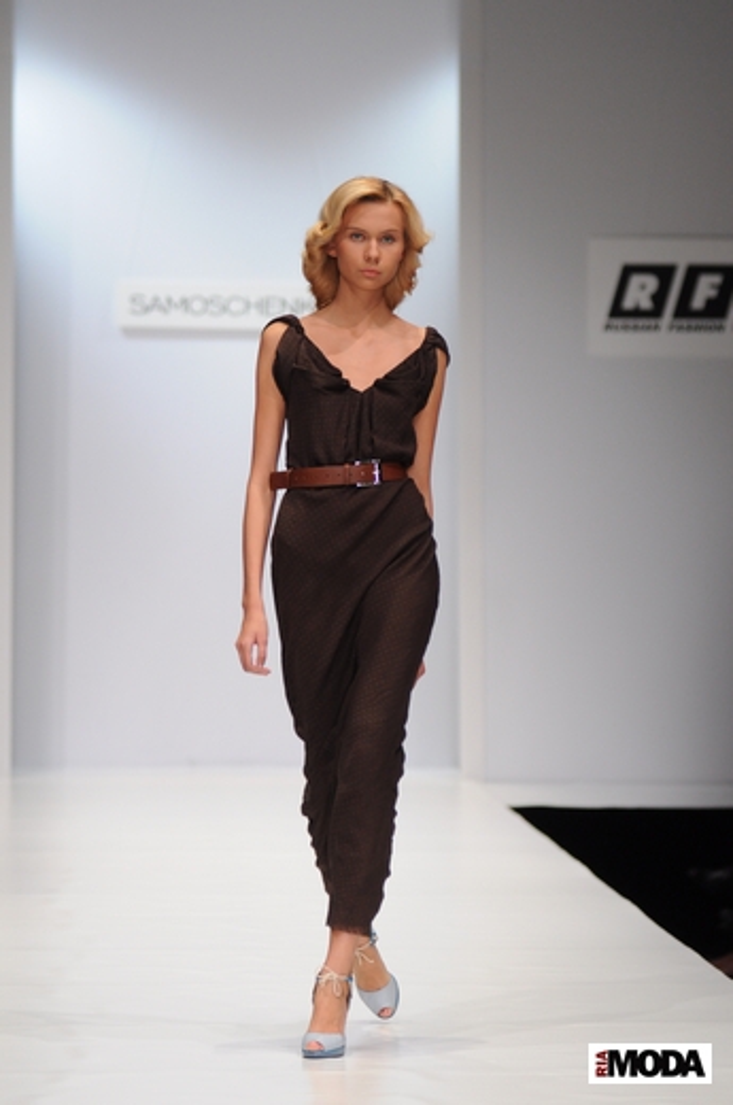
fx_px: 5148
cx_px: 366
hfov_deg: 8.1
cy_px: 552
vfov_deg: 12.2
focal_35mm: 168
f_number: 3.2
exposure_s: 1/250
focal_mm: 112
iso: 800
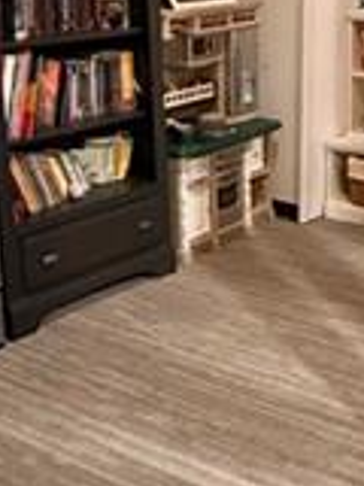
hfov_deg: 21.4
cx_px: 328
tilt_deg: -15.3
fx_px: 939
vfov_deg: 28.8
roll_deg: -2.0
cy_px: 176
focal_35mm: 67
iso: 1250
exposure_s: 1/60
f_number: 2.2
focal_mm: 2.22
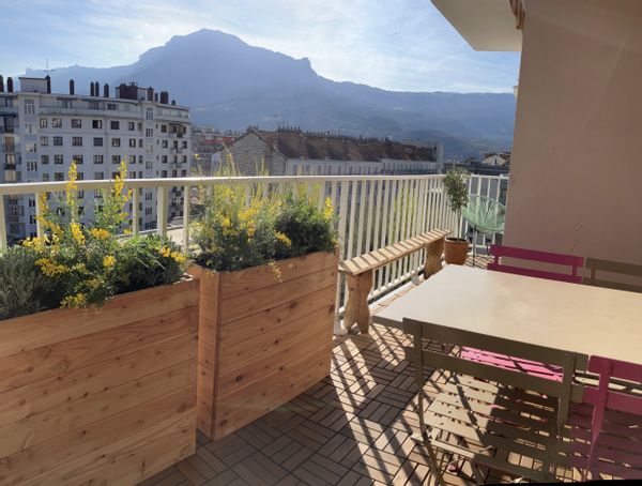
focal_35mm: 28
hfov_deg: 63.3
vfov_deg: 50.0
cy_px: 243
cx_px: 321
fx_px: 521
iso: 40
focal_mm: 3.99
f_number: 1.8
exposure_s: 1/1621
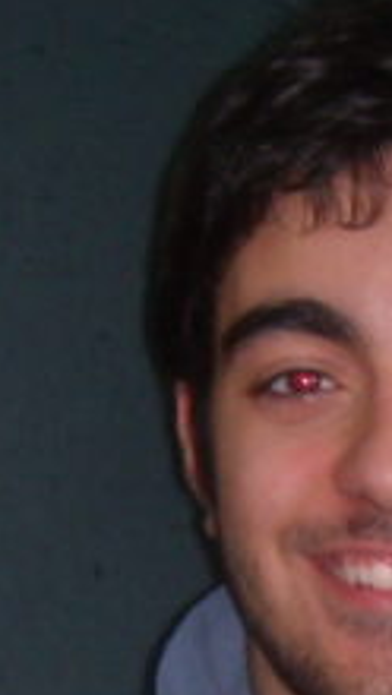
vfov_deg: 10.9
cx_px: 373
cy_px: 929
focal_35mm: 193
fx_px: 3561
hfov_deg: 6.3
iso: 64
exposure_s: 1/60.2
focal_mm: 6.4
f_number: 3.5
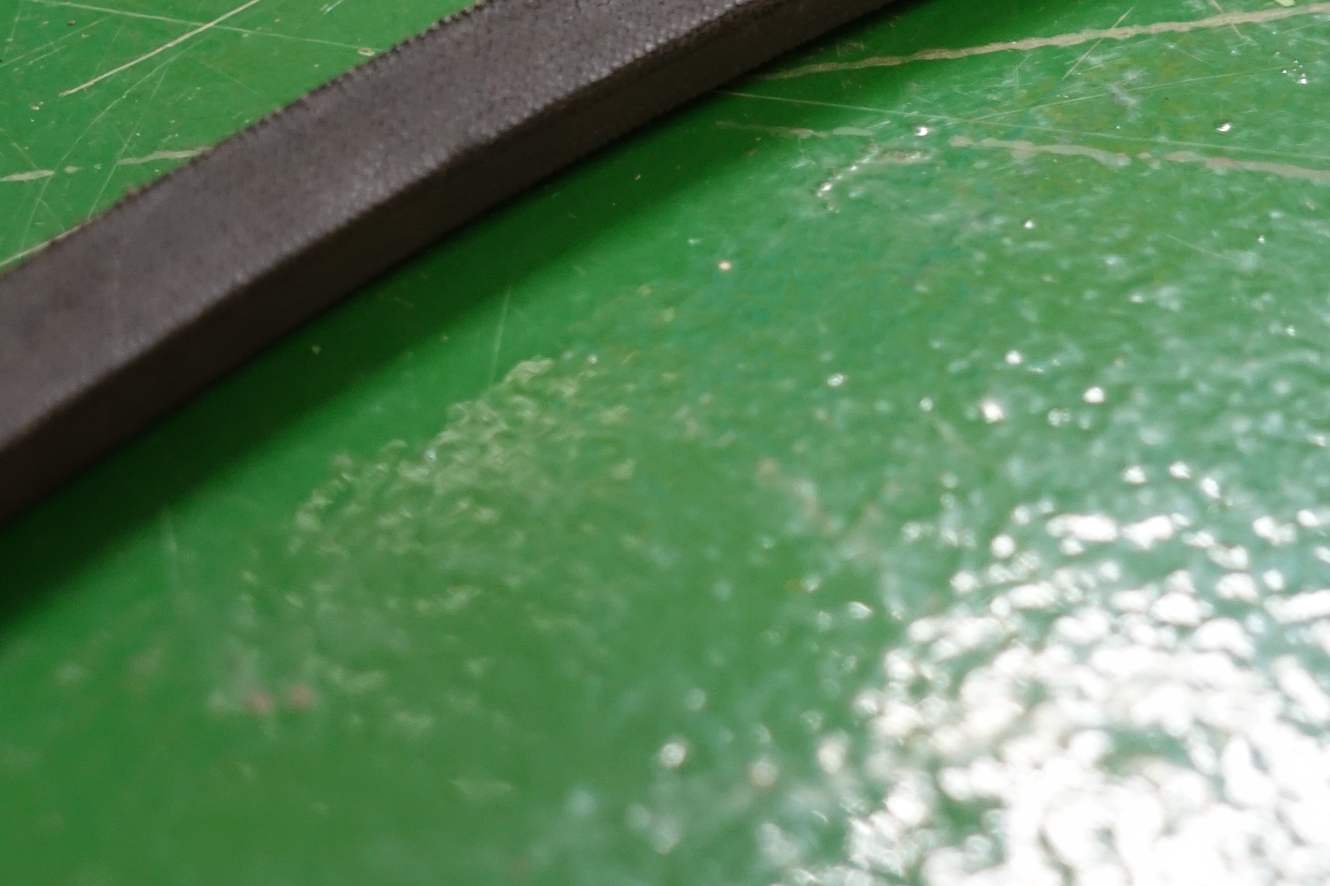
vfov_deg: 14.4
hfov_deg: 21.3
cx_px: 405
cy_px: 433
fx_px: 3509
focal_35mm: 95
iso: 800
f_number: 2.8
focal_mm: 17.7
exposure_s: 1/15
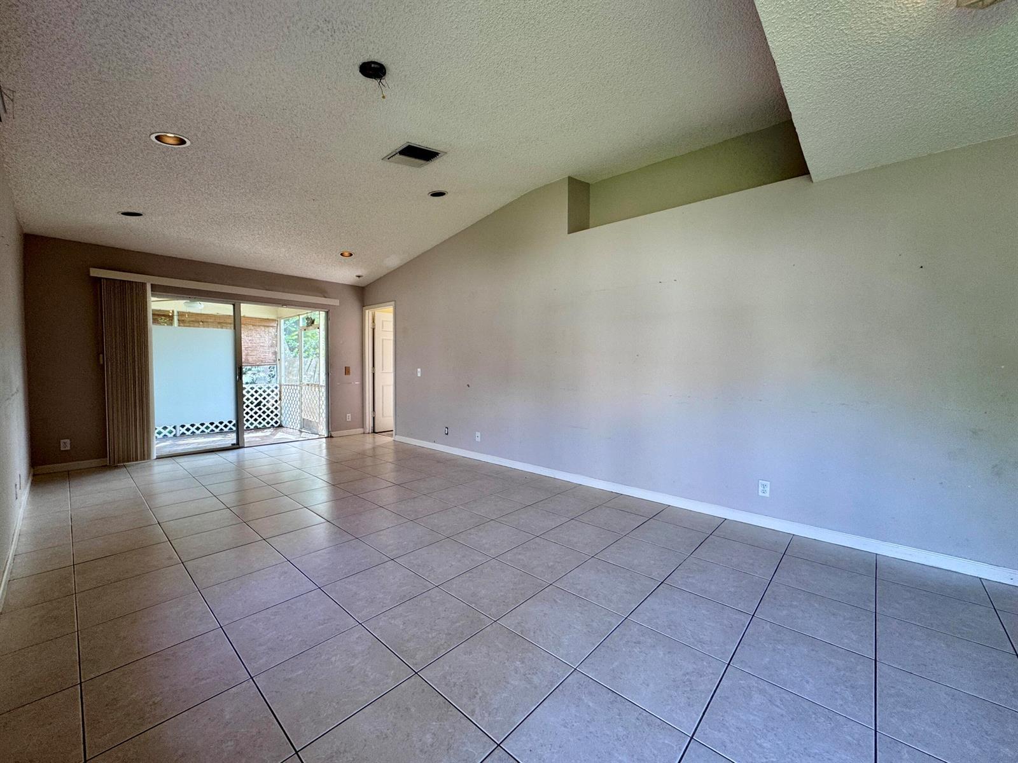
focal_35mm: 14
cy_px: 382
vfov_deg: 85.7
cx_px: 509
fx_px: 412
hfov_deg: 102.1
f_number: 2.2
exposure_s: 1/120
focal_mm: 2.22
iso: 100
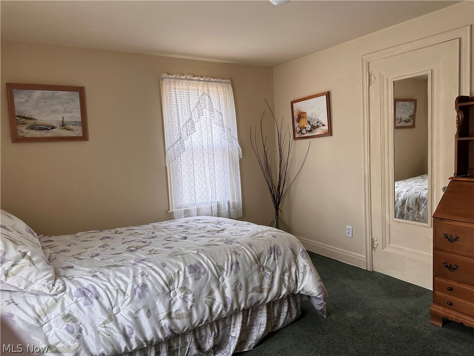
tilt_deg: -4.7
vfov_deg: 56.8
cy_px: 178
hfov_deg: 71.6
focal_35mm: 24
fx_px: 329
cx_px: 237
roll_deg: +2.9
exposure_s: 1/121
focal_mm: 6.86
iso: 200
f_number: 1.78
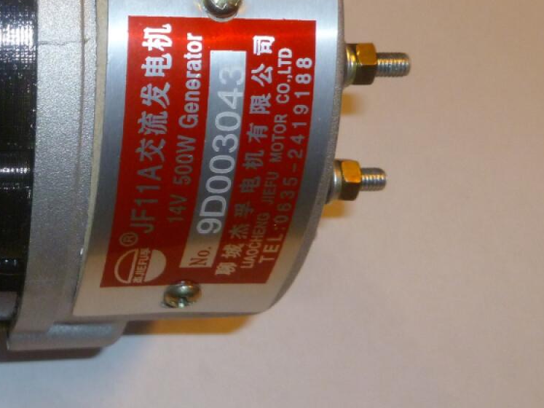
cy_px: 128
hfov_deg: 29.7
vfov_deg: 24.3
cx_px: -17
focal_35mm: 60
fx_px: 943
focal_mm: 5
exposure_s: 1/30
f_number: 3.3
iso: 200
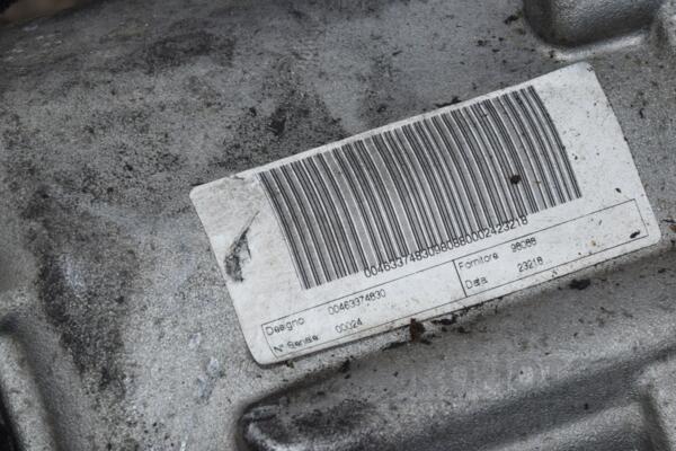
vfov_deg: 10.2
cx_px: 338
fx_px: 2535
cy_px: 226
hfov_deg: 15.2
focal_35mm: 135
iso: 800
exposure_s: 1/200
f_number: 20
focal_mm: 90
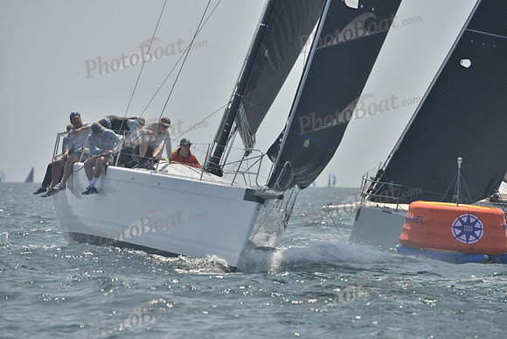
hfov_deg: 9.4
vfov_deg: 6.2
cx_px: 254
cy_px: 170
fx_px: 3099
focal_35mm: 220
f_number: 8
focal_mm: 220
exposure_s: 1/1250
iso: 280
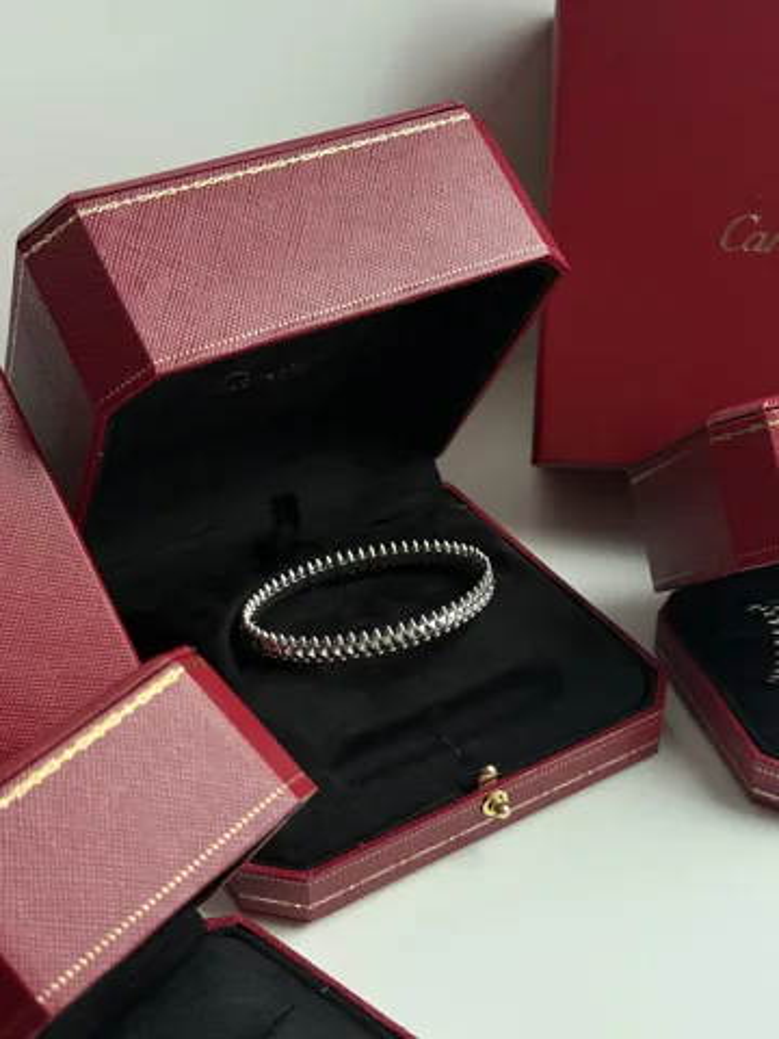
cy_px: 520
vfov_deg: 39.7
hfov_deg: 30.3
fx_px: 1440
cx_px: 390
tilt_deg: -35.9
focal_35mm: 48
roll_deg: +0.1
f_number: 1.78
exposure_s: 1/92
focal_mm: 6.76
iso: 200
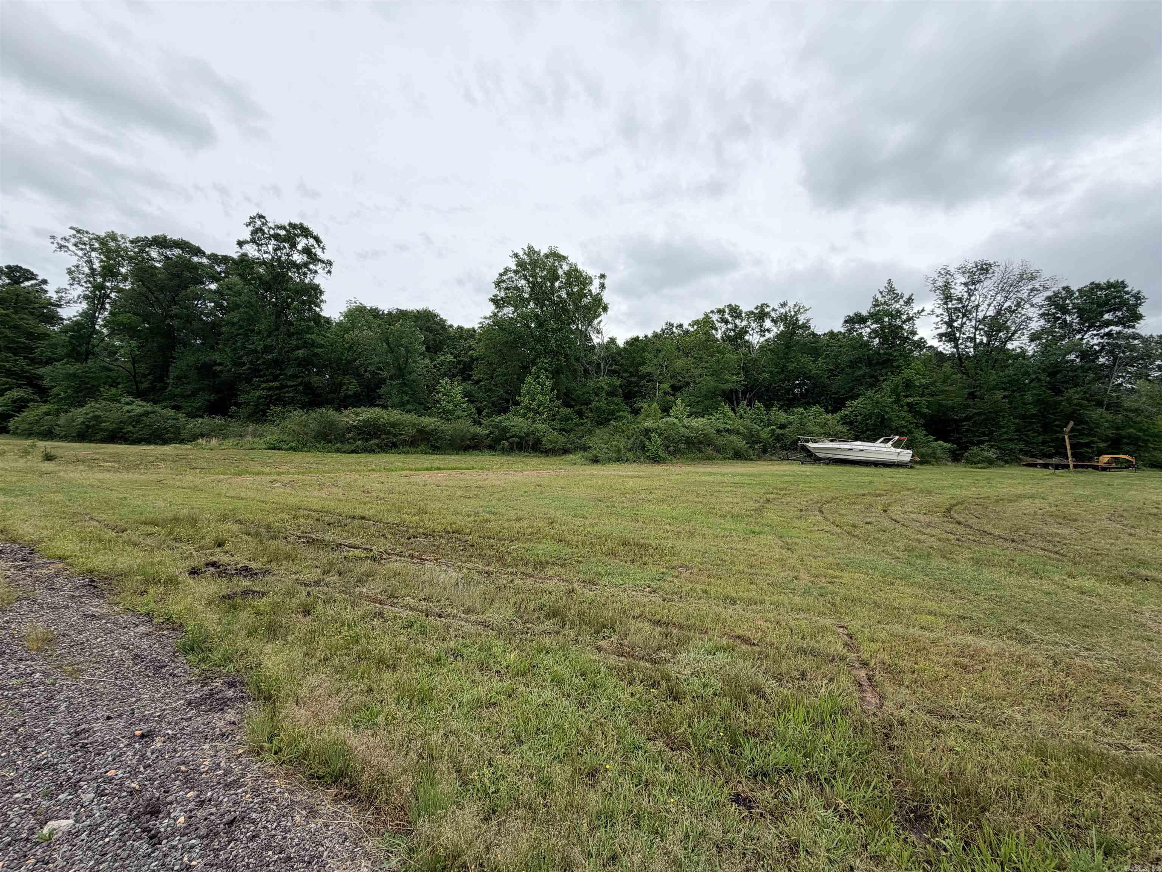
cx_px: 581
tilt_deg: +1.2
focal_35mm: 14
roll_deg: -1.2
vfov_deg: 85.7
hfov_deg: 102.1
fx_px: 470
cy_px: 436
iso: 20
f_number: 2.2
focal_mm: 2.22
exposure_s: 1/1211
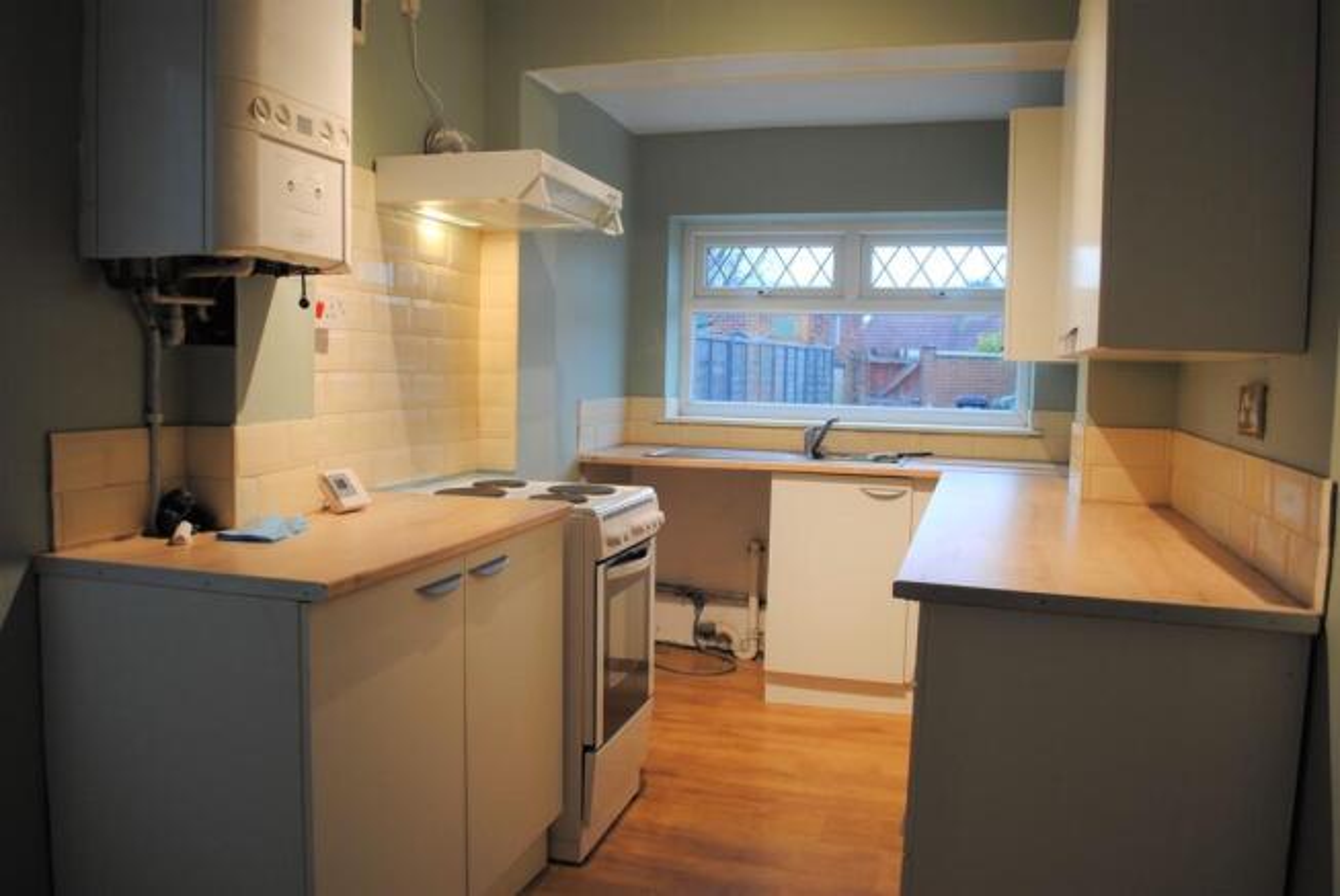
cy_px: 448
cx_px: 670
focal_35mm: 27
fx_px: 1006
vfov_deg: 48.0
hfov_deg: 67.3
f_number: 3.5
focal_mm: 18
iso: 200
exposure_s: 1/30
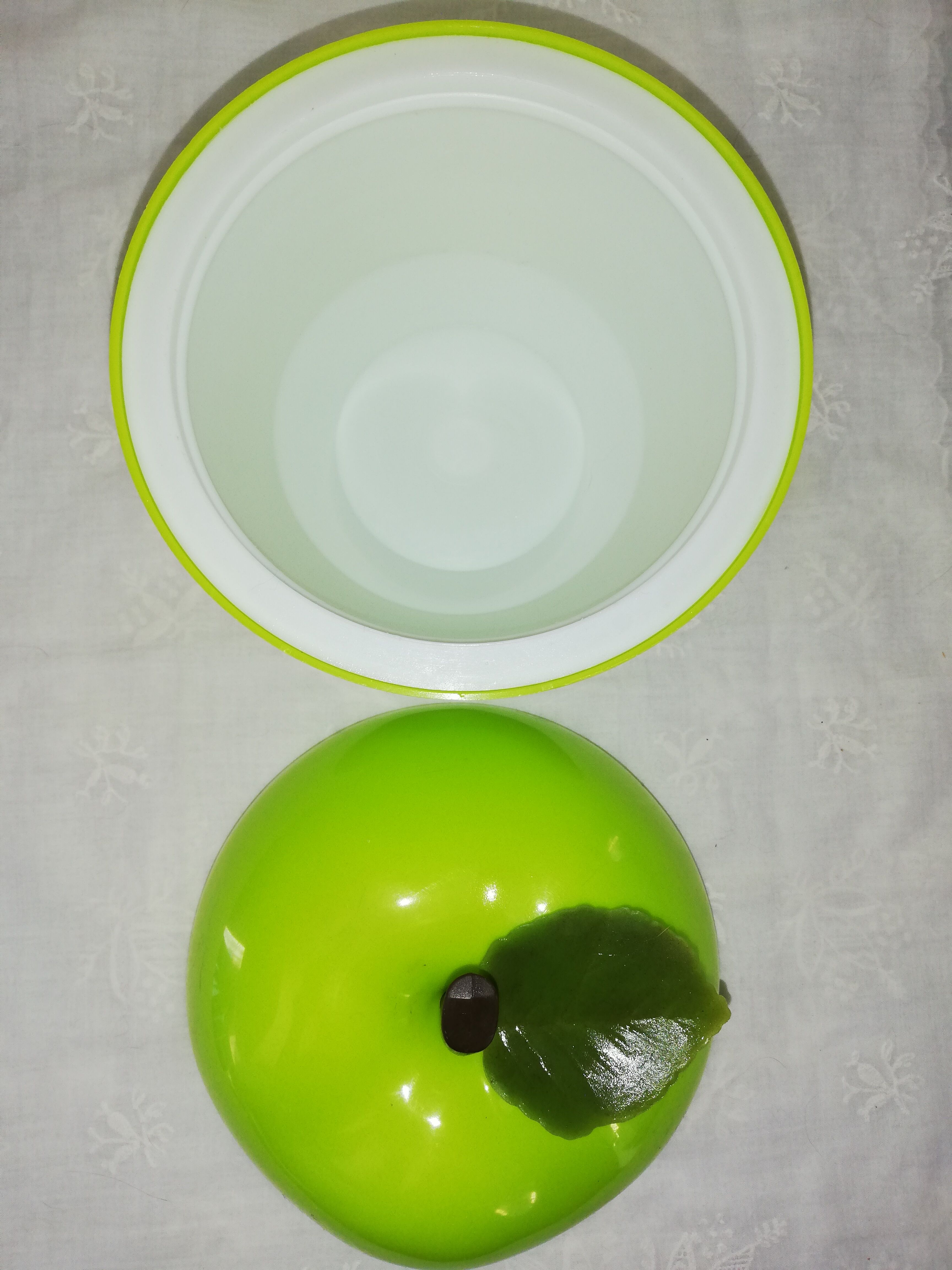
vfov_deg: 67.3
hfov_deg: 53.1
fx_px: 953
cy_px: 635
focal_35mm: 26
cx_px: 476
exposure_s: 1/100
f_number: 2.2
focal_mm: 3.81
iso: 100
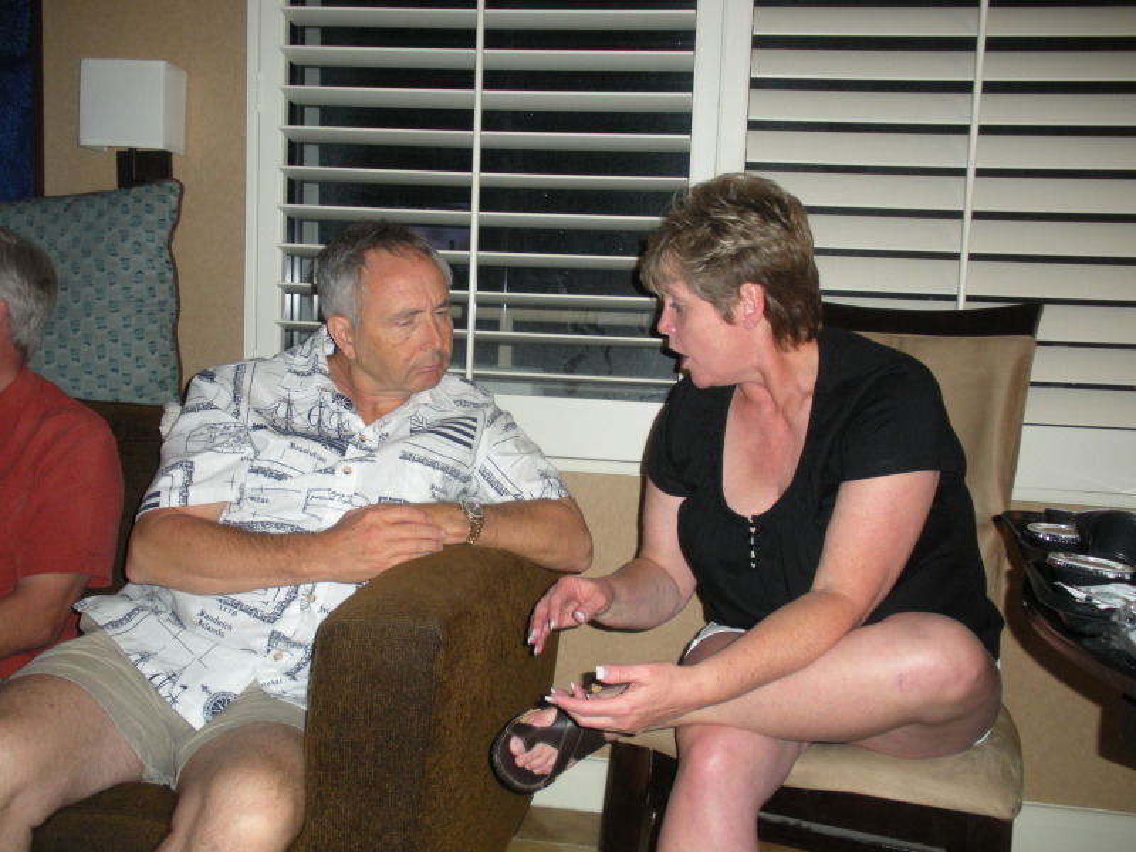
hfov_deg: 51.4
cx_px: 568
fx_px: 1181
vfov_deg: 39.7
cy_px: 426
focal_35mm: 36
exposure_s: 1/60
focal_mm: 6.3
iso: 206
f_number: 3.5
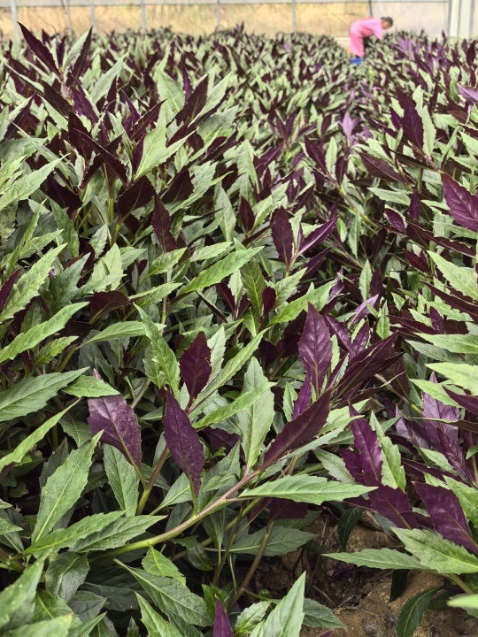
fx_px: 736
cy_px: 311
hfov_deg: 35.6
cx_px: 315
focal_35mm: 40
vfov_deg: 46.8
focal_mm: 6.98
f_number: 2
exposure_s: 1/267
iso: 50
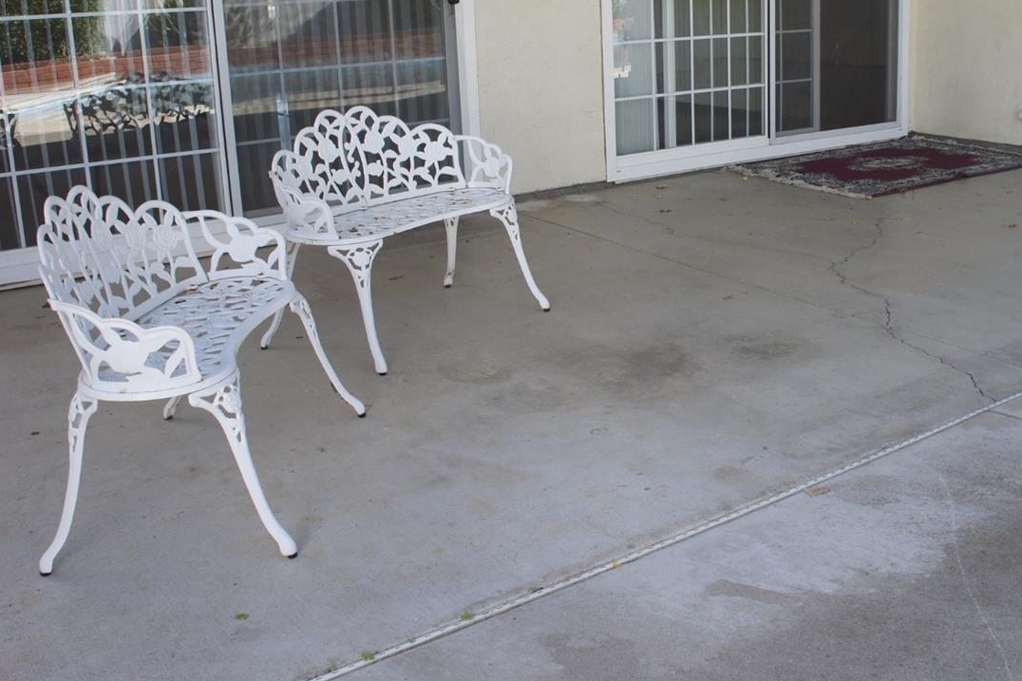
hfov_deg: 48.1
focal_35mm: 40
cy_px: 226
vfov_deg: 33.3
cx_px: 668
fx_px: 1127
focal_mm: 19
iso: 200
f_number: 7.1
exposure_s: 1/125
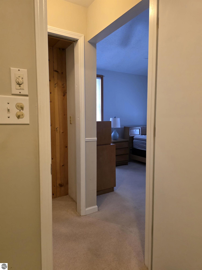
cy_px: 135
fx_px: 179
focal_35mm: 23
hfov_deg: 58.9
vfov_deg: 73.9
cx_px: 101
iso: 800
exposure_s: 1/120
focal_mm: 6.3
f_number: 1.7
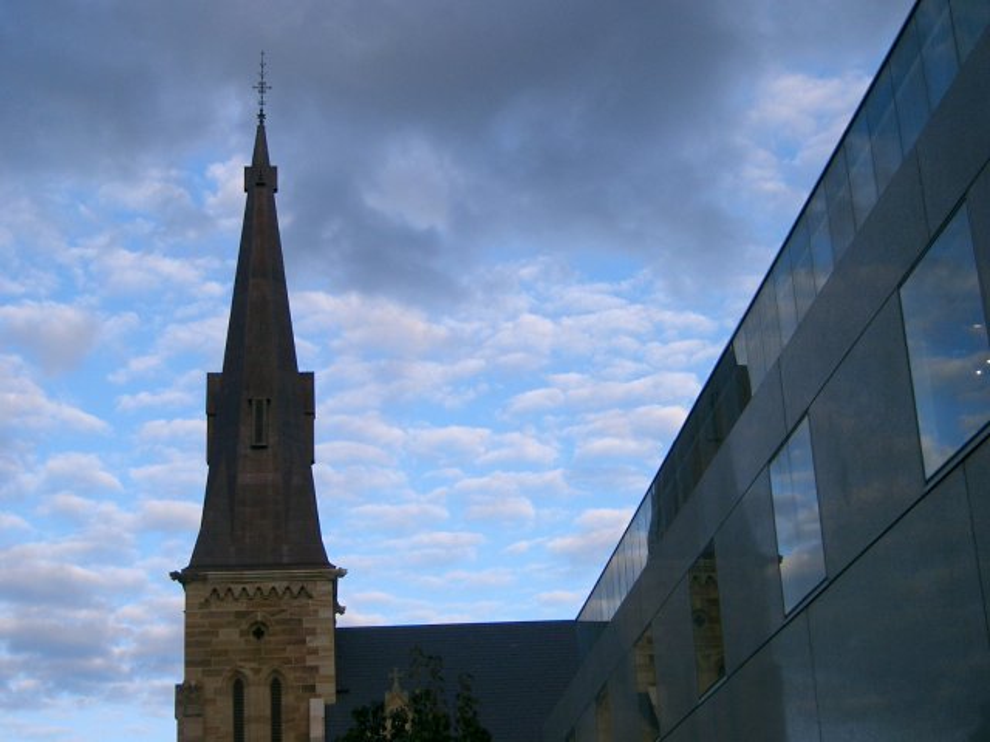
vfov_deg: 26.6
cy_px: 371
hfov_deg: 34.9
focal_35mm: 55
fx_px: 1573
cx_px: 495
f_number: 3.3
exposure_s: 1/800
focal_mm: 11.4
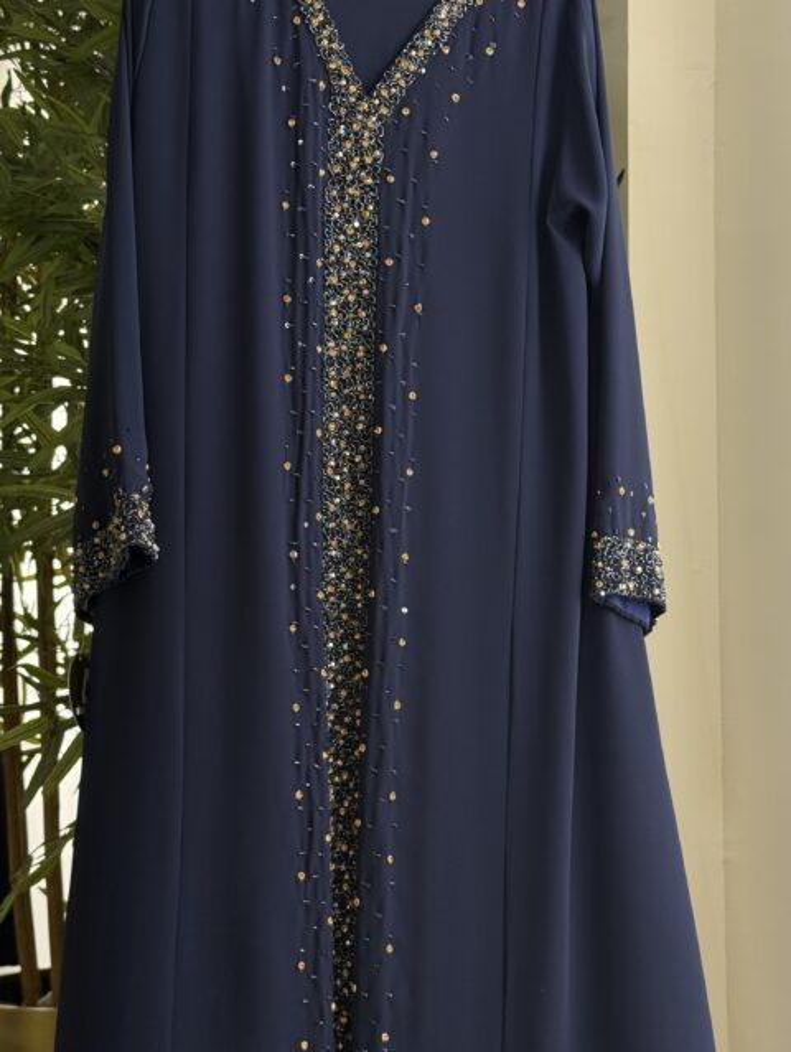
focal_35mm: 37
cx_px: 396
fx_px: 1125
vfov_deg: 50.1
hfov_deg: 38.7
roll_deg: +0.2
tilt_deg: +2.9
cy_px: 526
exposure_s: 1/147
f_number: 1.78
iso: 200
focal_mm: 6.76
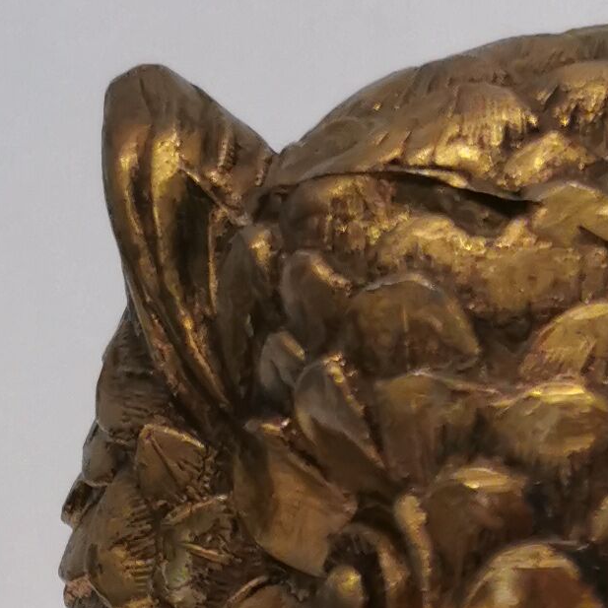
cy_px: 1370
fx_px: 2802
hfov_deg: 12.1
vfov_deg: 10.8
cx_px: 745
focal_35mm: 141
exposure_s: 1/100
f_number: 1.8
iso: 200
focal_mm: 5.58
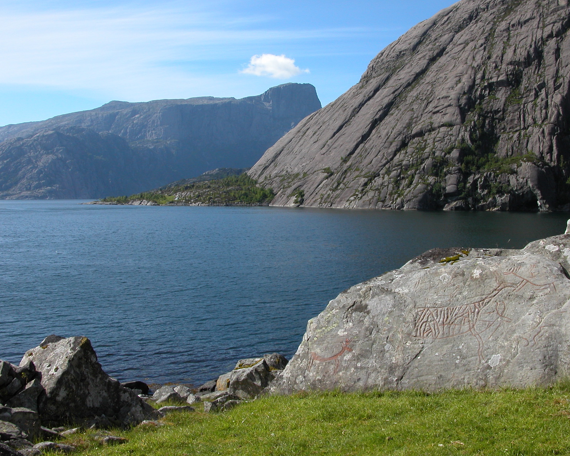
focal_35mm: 37
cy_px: 231
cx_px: 288
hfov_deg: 49.1
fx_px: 624
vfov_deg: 40.1
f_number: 6.3
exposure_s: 1/298
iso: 100
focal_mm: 8.9
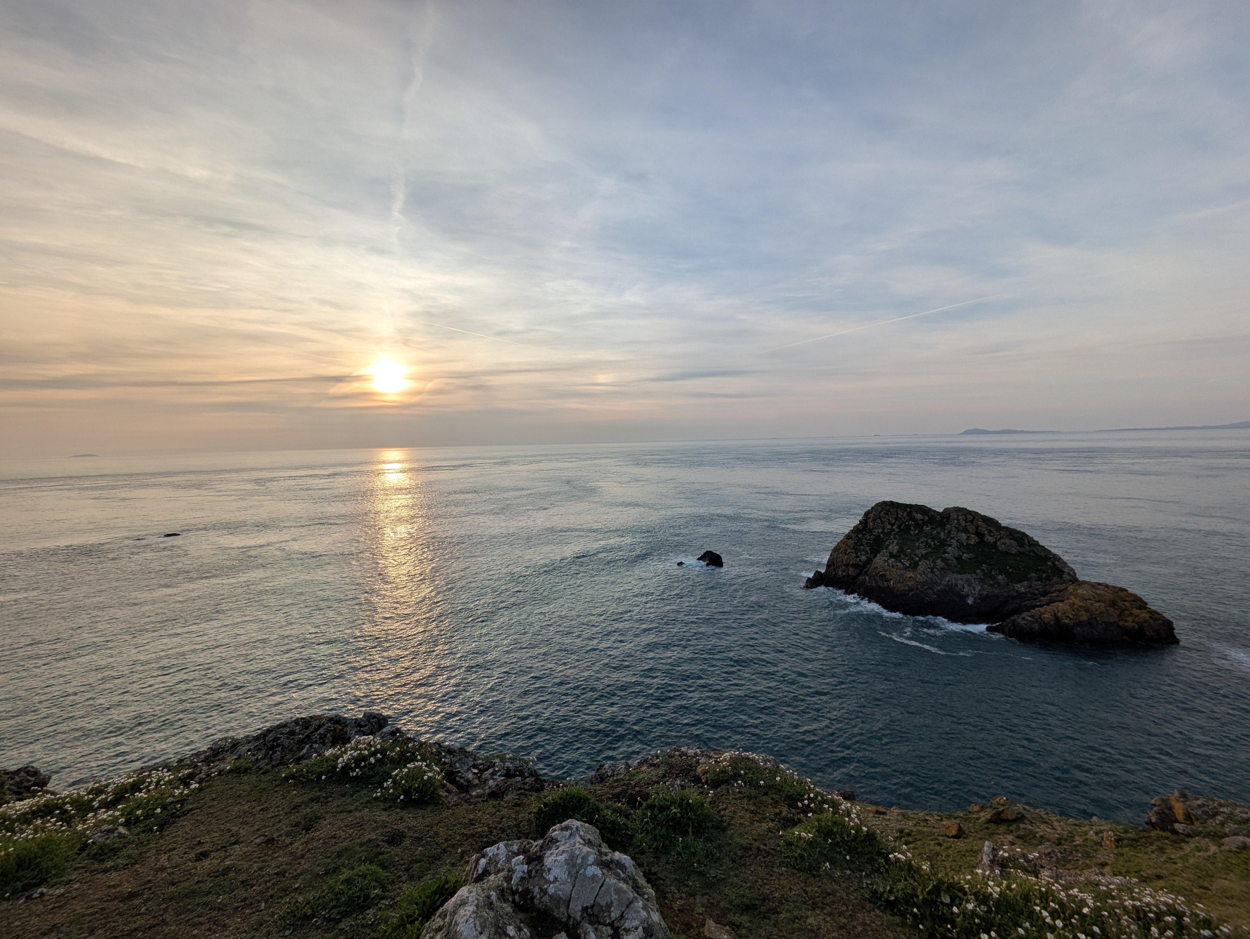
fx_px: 506
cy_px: 470
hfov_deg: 102.0
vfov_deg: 85.7
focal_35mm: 14
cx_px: 625
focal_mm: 1.83
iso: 52
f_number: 2.2
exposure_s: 1/3106
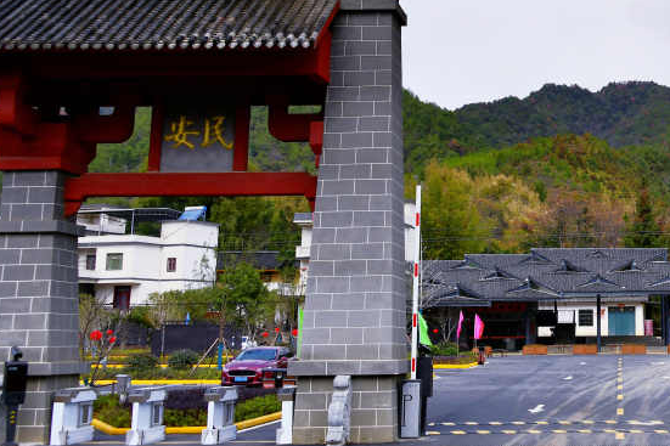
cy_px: 75
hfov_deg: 31.0
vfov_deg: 21.9
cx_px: 635
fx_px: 1135
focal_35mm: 61
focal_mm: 28
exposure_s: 1/640
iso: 100
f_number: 5
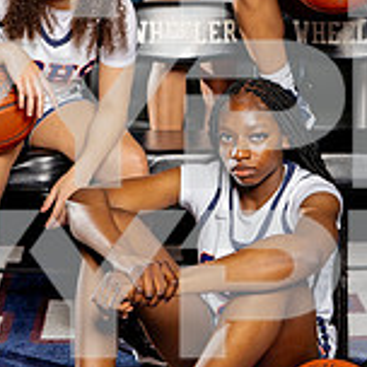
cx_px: 157
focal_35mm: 88
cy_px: 116
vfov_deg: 19.6
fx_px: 1056
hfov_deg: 19.7
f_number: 6.3
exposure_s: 1/250
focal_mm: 35
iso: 320
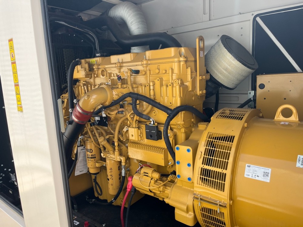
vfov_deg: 53.1
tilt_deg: -10.1
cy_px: 114
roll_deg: +6.0
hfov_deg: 67.3
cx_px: 152
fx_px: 228
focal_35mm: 26
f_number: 1.6
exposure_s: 1/577
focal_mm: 5.1
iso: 50
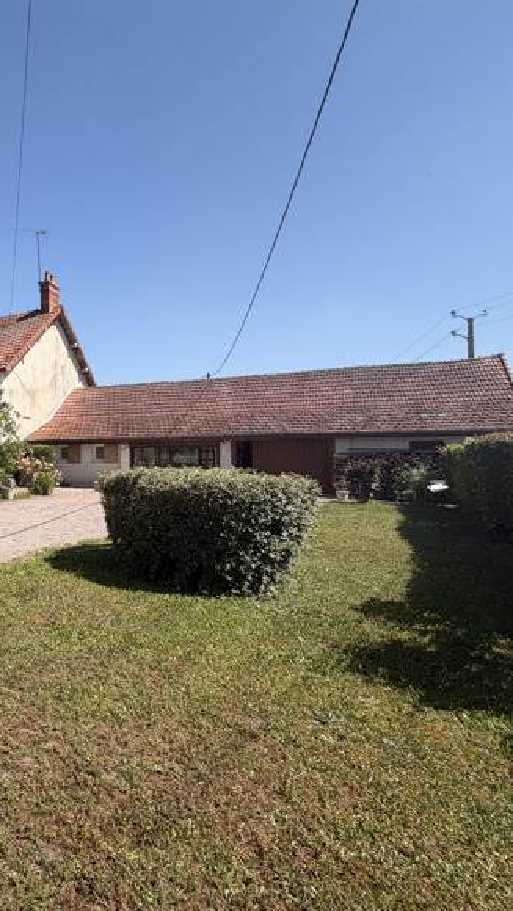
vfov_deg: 83.8
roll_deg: +1.0
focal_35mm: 21
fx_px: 508
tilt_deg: +2.3
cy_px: 450
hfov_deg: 46.5
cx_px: 22
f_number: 2.2
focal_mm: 2.22
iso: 25
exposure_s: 1/770
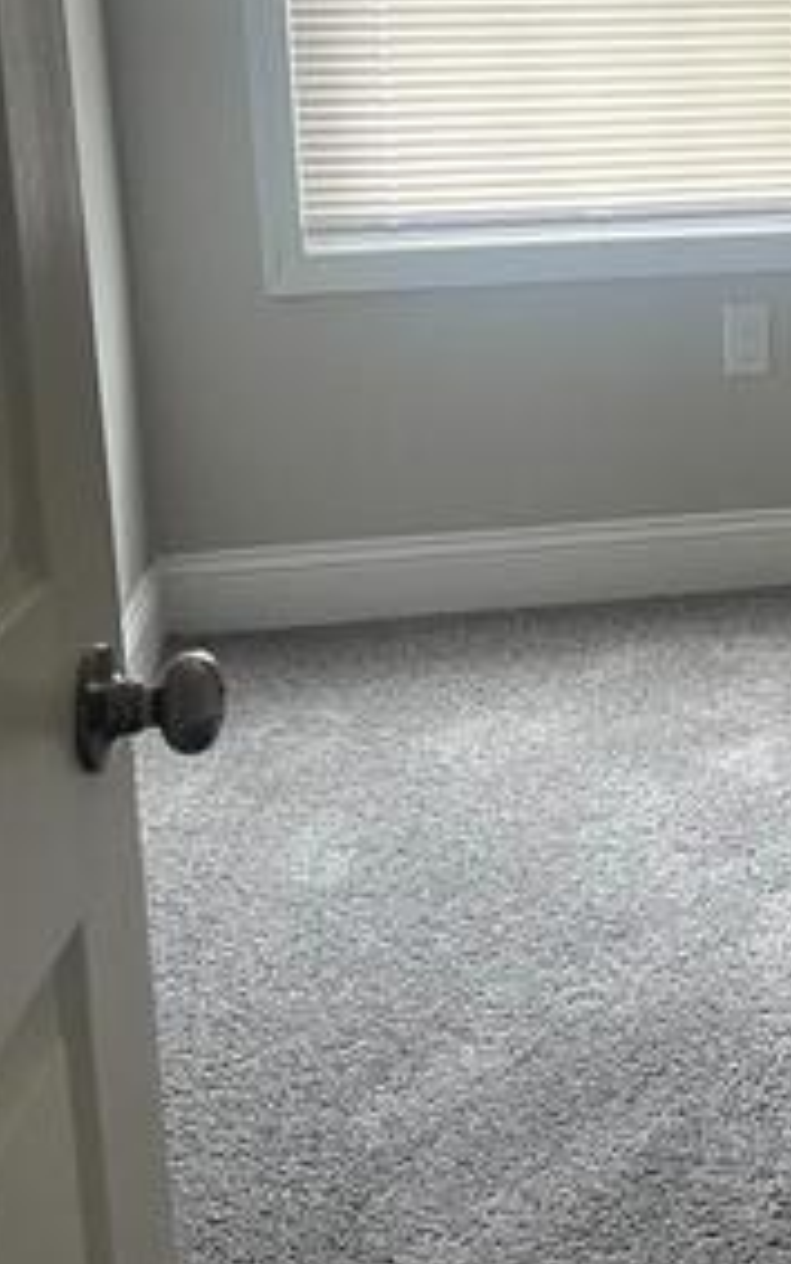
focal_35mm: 72
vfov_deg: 28.0
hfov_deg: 16.2
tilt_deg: -13.6
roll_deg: +0.1
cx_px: 1256
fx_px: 2482
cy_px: 250
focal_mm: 5.1
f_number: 1.6
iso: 125
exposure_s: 1/60
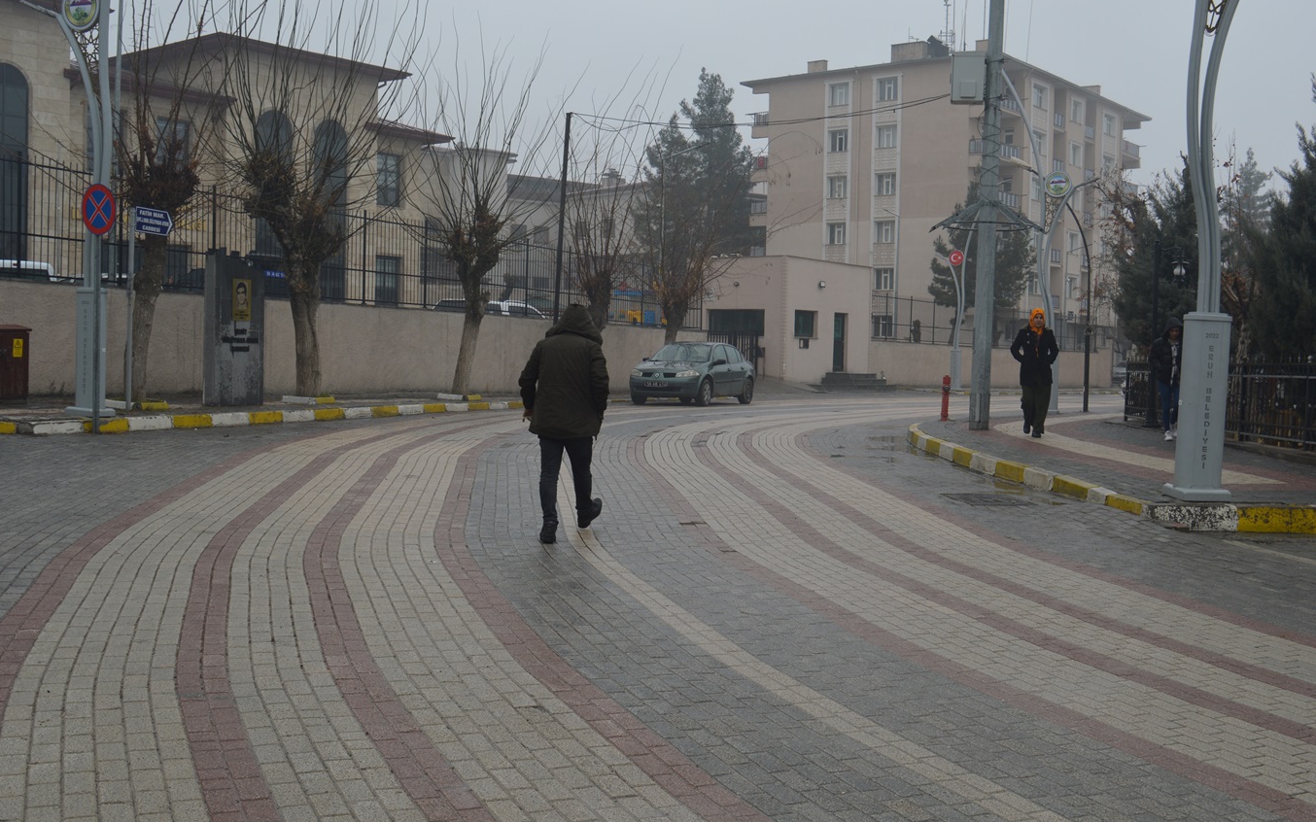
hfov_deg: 52.8
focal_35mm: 37
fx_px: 1327
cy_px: 434
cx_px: 653
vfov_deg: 34.4
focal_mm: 24
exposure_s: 1/200
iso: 100
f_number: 7.1
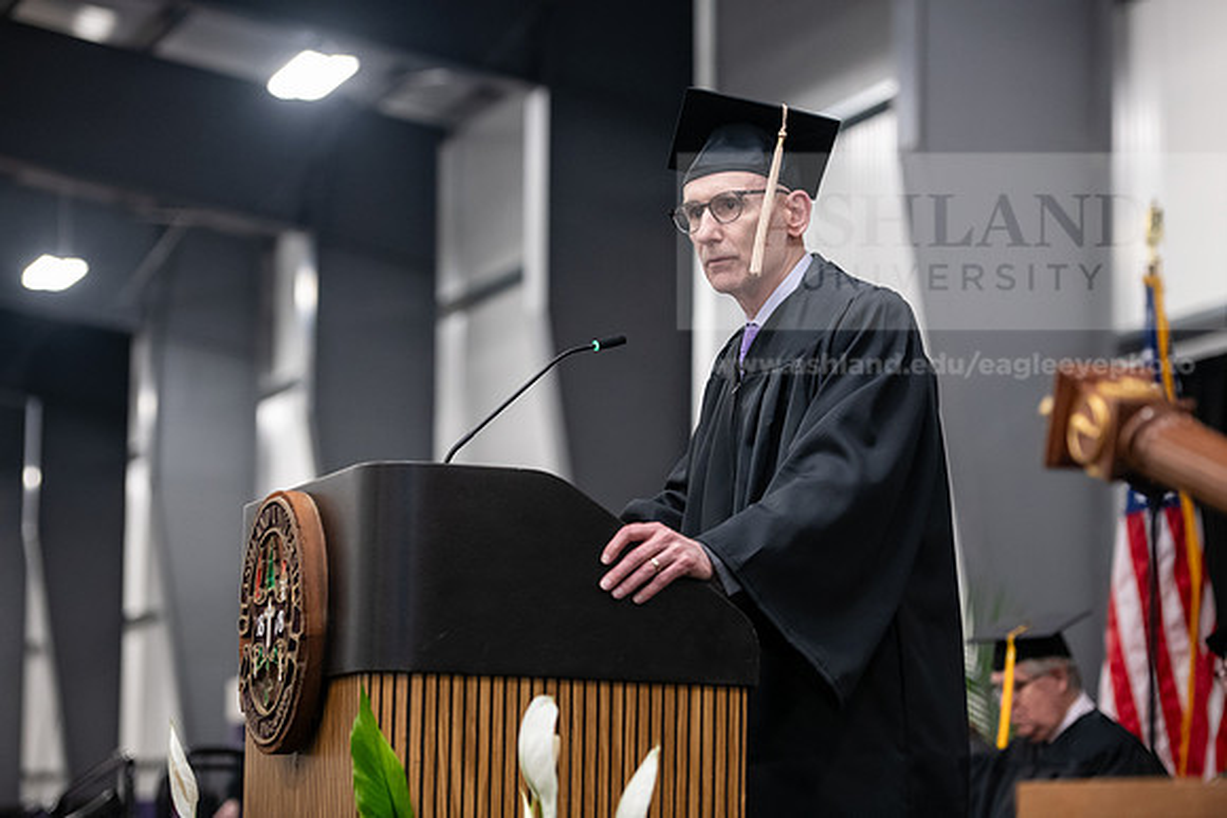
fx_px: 3579
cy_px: 409
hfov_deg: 19.5
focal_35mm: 105
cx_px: 614
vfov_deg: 13.0
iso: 2500
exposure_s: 1/200
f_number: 3.2
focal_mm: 105
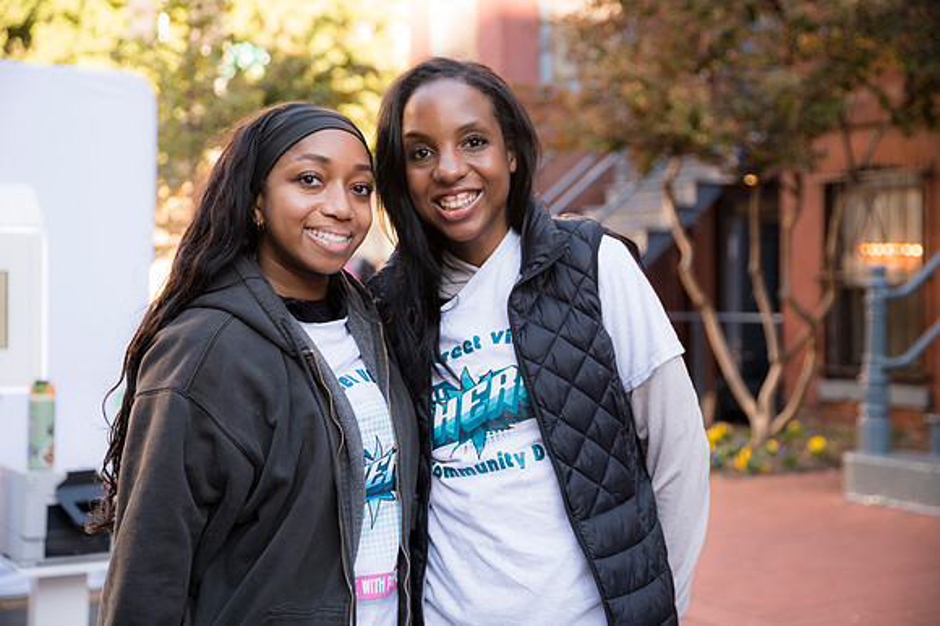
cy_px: 313
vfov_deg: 21.9
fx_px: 1618
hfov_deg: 32.4
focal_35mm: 62
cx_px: 470
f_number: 4
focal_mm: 62
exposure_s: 1/250
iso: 560
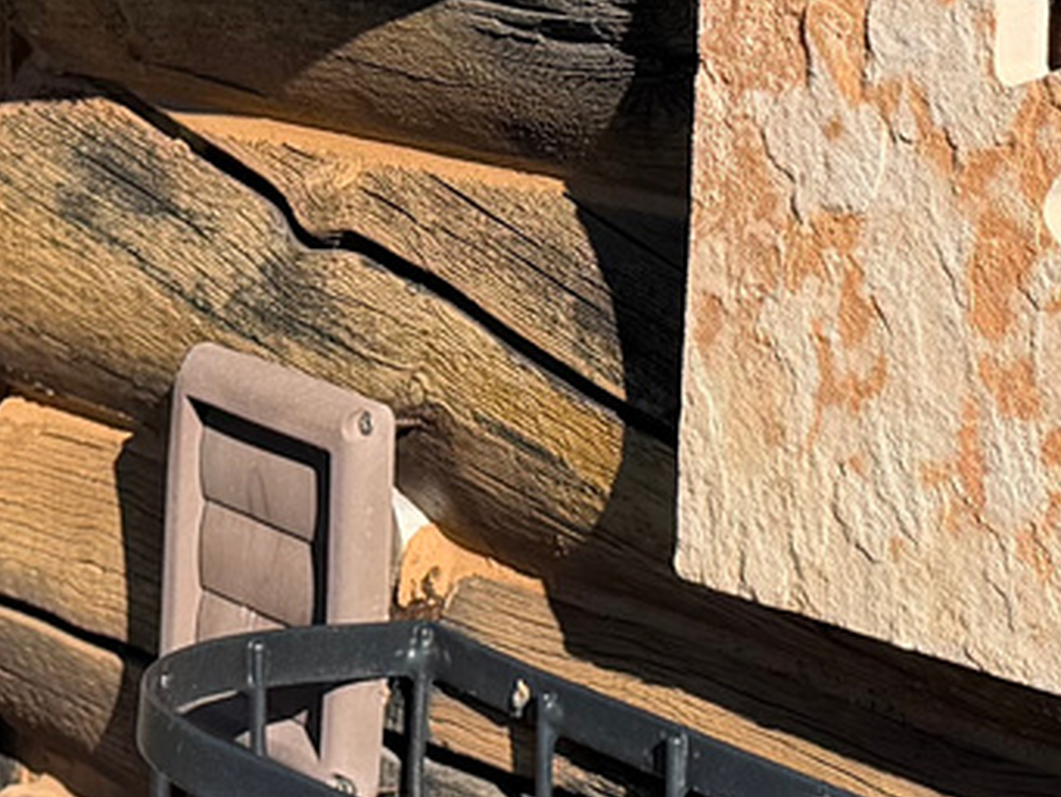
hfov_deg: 13.7
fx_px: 4415
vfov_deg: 10.3
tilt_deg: -7.5
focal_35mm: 144
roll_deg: +0.6
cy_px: 137
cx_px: 448
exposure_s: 1/3425
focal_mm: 6.76
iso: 80
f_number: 1.78
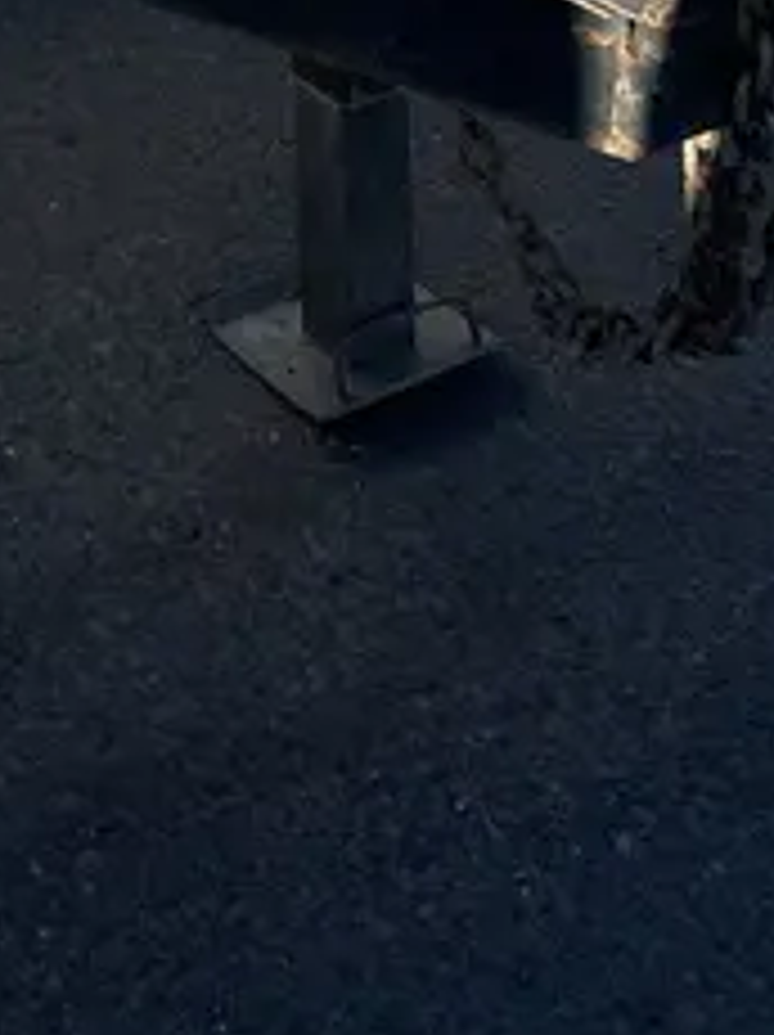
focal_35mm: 83
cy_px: -569
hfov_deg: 17.0
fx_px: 2479
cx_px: -158
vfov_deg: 20.0
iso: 50
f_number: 1.5
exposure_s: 1/5587
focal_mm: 5.7
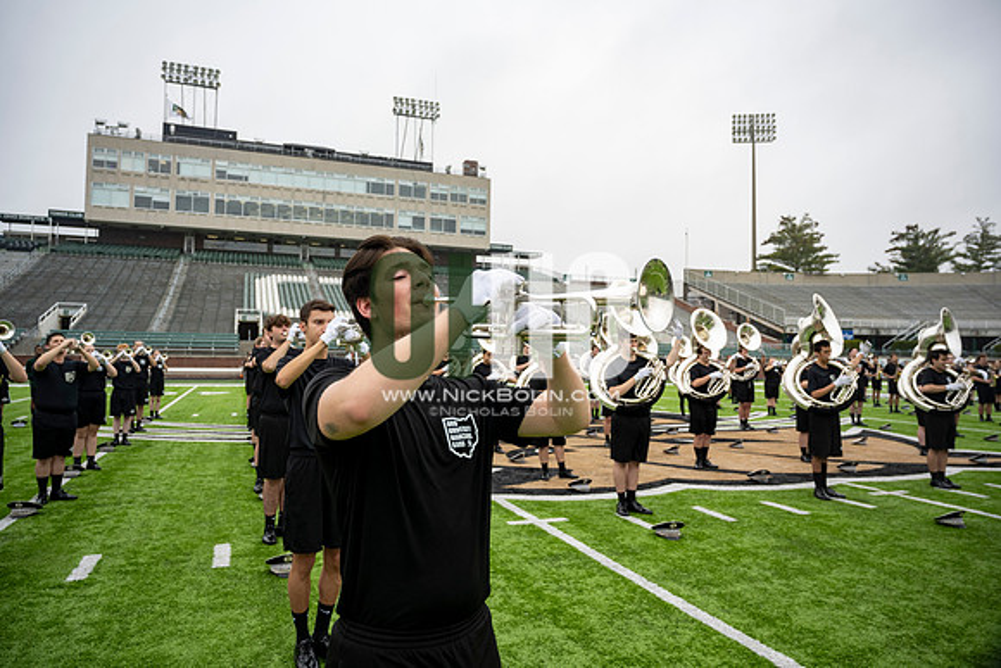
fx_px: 667
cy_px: 334
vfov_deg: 53.2
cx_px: 500
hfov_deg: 73.7
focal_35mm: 24
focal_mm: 24
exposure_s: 1/200
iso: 320
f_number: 4
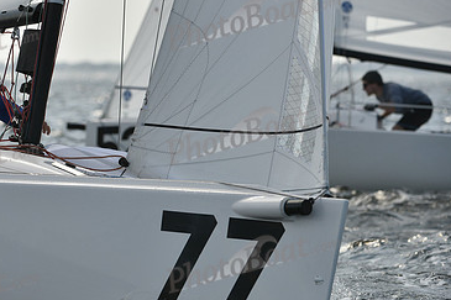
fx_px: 4383
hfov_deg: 5.9
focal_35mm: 350
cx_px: 104
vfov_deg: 3.9
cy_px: 214
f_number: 5.6
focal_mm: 220
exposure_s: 1/2000
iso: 250
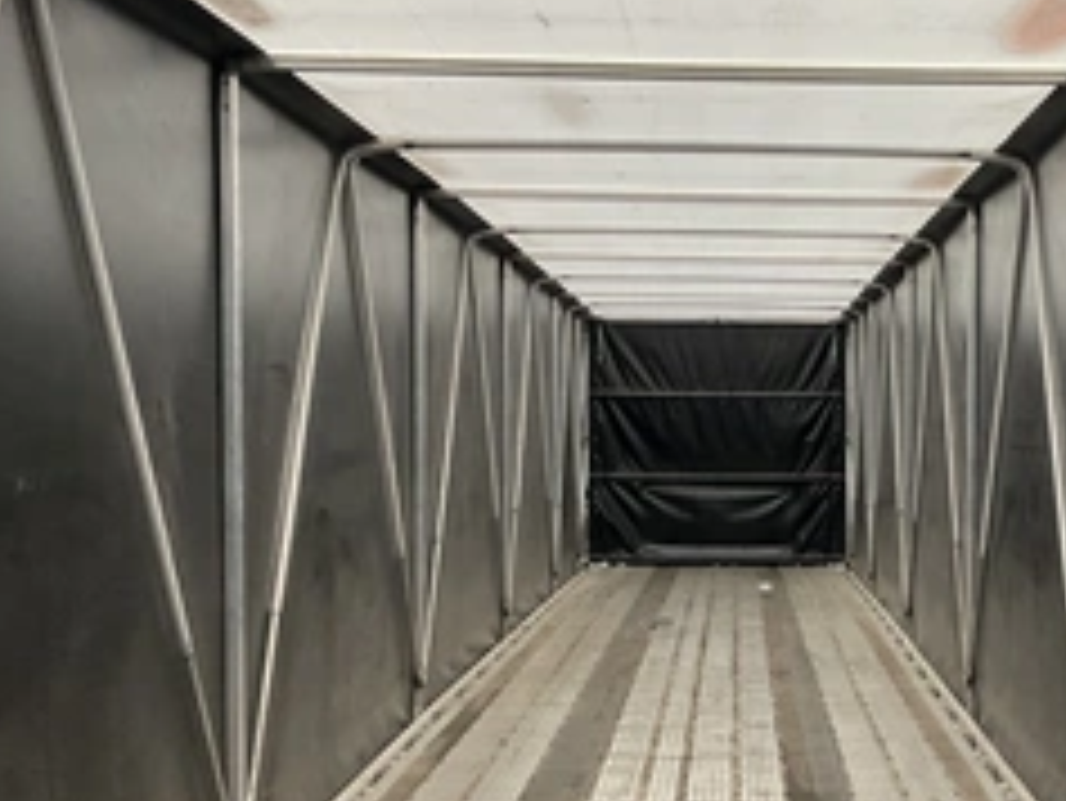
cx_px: 805
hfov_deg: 37.9
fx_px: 1510
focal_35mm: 49
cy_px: 459
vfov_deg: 29.7
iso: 64
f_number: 1.8
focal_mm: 3
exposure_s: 1/102
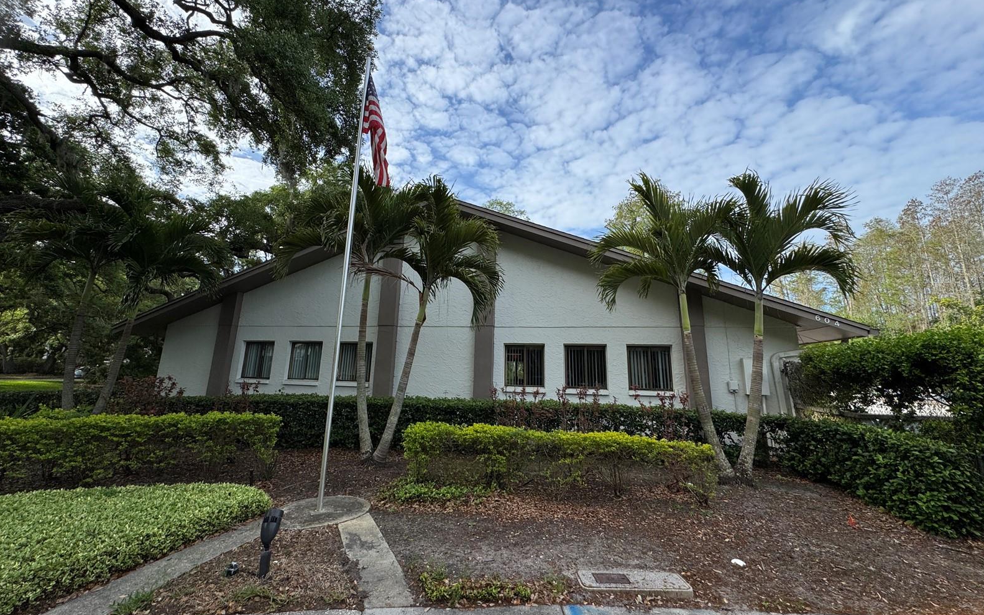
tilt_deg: +12.0
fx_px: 402
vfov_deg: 74.6
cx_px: 494
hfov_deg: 101.5
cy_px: 278
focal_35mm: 15
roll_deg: -1.2
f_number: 2.2
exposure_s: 1/1178
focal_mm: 2.22
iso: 50
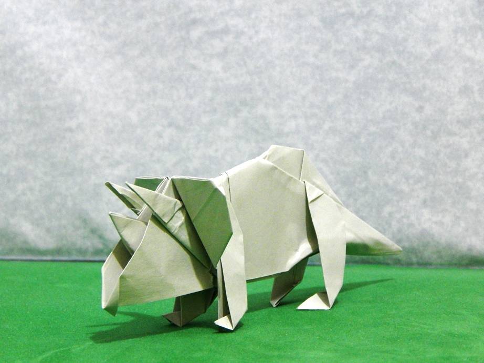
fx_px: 1468
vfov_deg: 14.1
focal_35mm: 105
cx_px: 242
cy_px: 182
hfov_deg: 18.7
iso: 800
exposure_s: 1/15
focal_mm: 18.7
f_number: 4.5
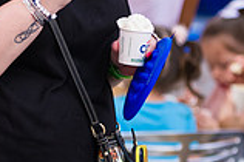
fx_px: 2722
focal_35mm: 402
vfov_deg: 3.4
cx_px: 36
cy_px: -79
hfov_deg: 5.1
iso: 800
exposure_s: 1/500
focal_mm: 100
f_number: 3.2
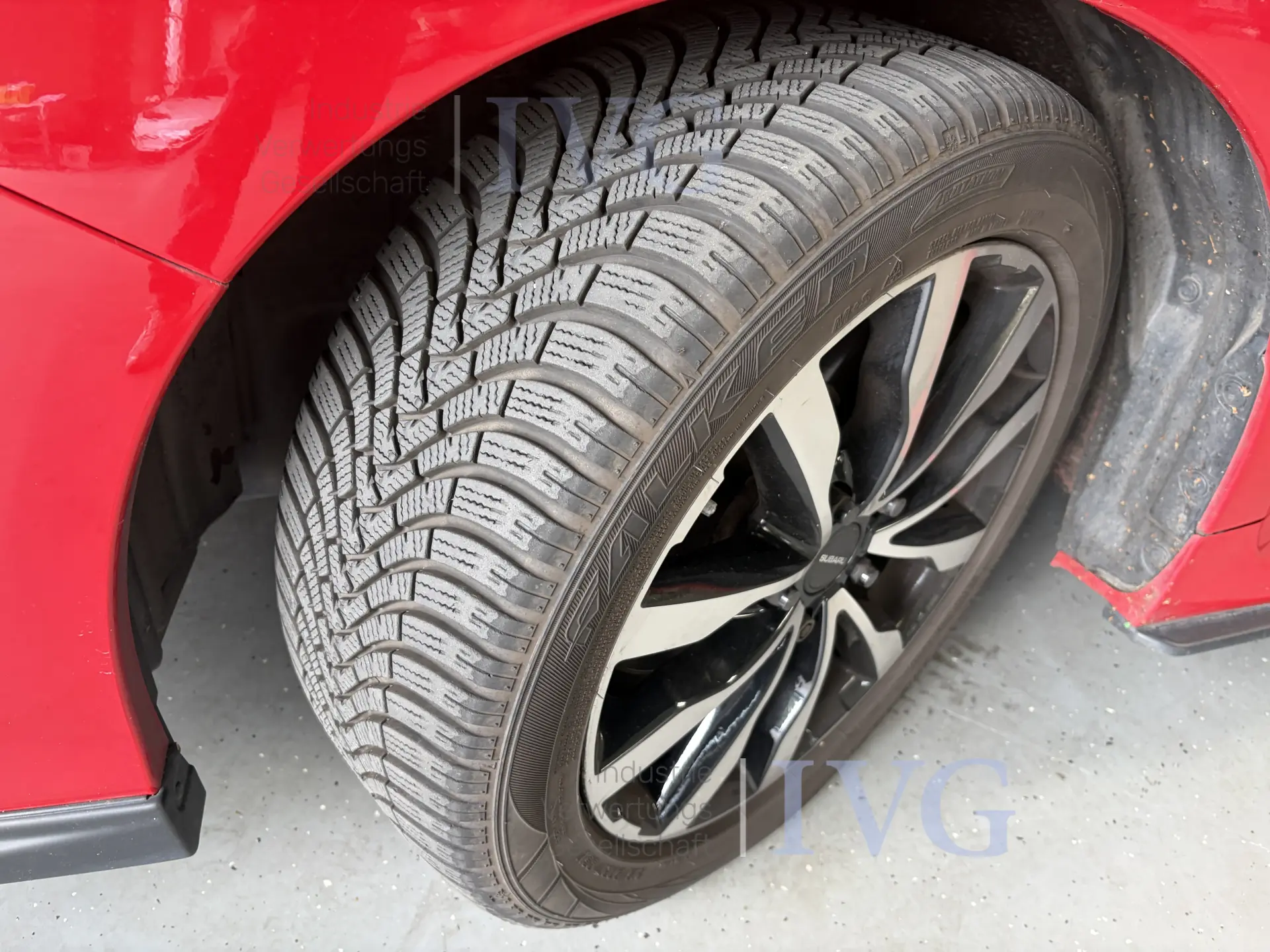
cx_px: 635
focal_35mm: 26
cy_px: 476
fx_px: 954
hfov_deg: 67.3
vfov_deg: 53.1
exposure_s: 1/63
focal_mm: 5.96
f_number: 1.6
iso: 125
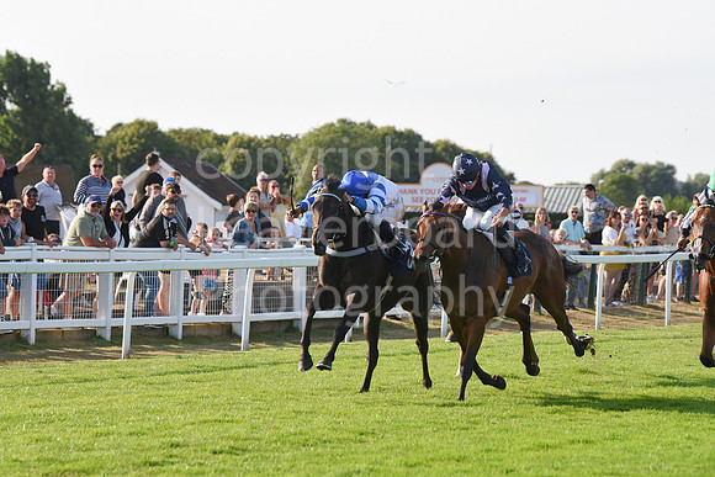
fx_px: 3973
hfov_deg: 10.3
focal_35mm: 200
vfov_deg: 6.9
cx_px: 358
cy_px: 238
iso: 640
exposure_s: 1/1250
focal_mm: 200
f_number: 6.3
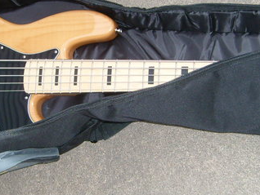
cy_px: 100
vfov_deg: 16.8
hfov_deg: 22.2
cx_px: 115
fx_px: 661
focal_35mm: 88
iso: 100
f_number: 2.8
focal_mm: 5.8
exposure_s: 1/45
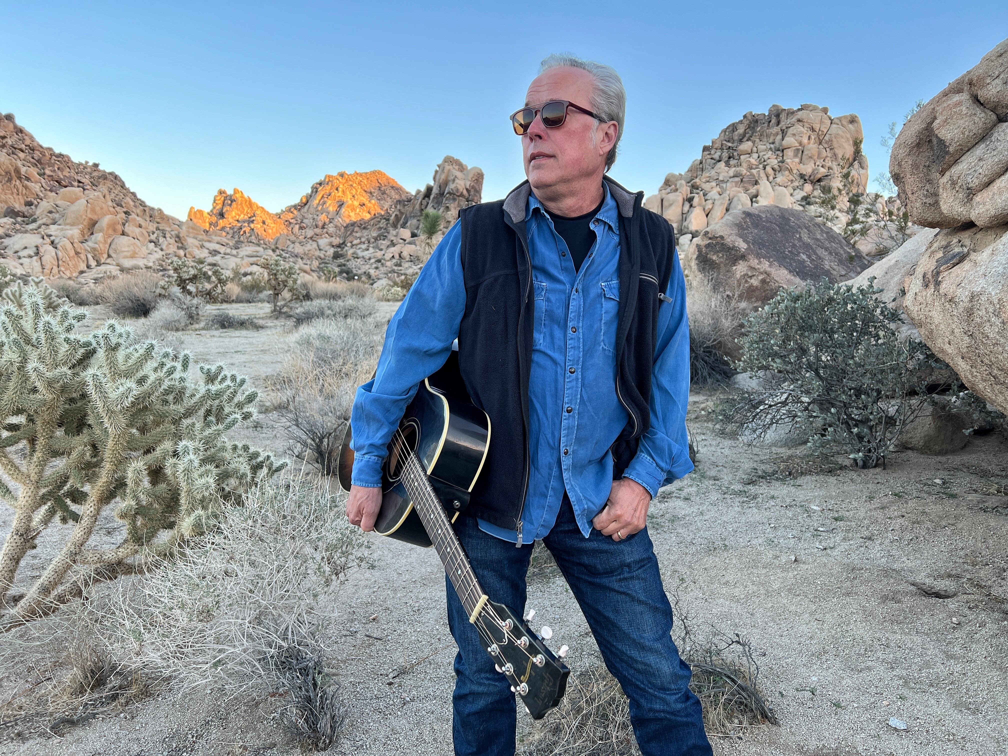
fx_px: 757
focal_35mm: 26
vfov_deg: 53.1
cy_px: 378
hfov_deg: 67.3
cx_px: 504
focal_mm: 5.7
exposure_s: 1/353
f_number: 1.5
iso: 50
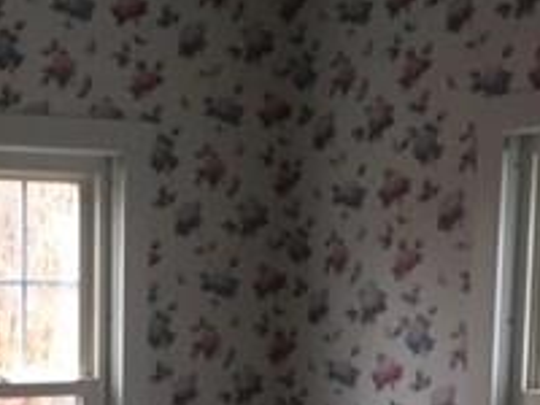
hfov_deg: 20.3
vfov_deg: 15.4
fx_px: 1451
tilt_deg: -6.2
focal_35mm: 93
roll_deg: -0.8
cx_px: -16
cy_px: 462
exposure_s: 1/30
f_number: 2.2
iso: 100
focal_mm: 4.15
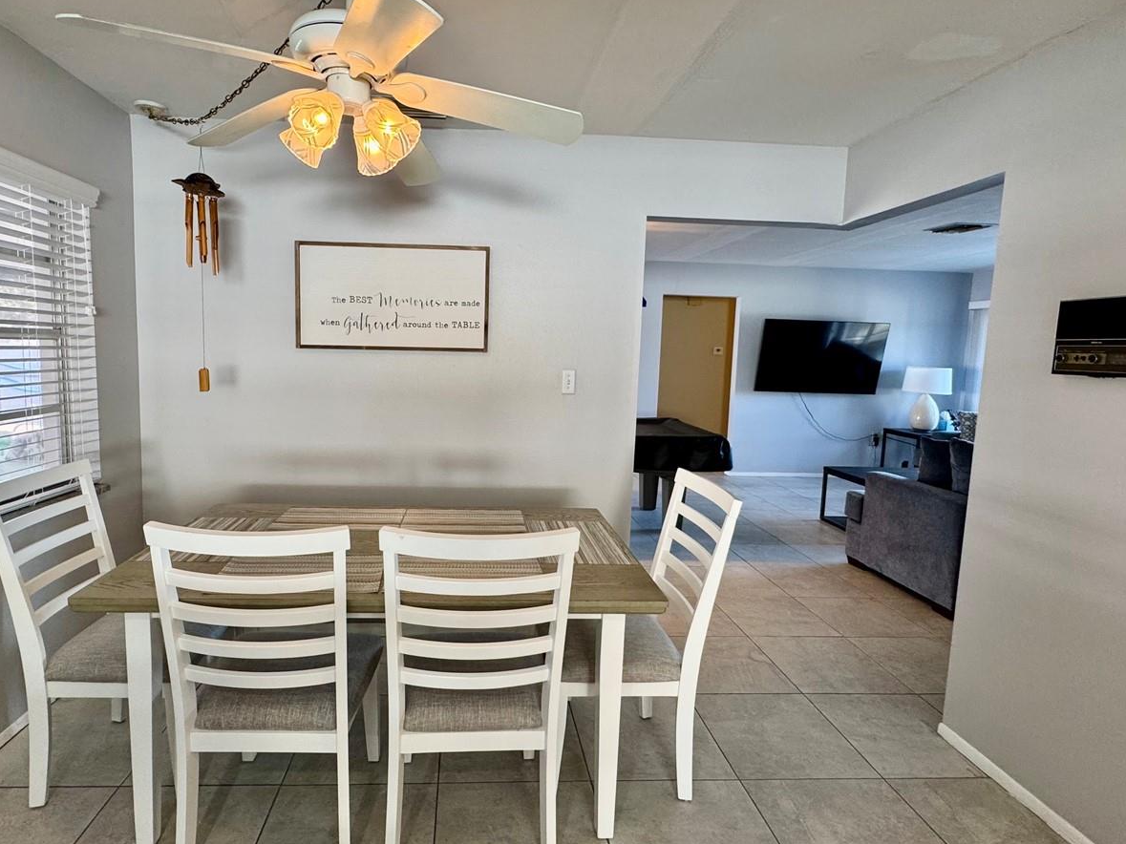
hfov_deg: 84.4
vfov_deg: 68.7
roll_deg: -1.1
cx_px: 501
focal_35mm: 19
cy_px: 411
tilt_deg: -6.0
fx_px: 618
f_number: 2.2
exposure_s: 1/120
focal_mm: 2.22
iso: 160
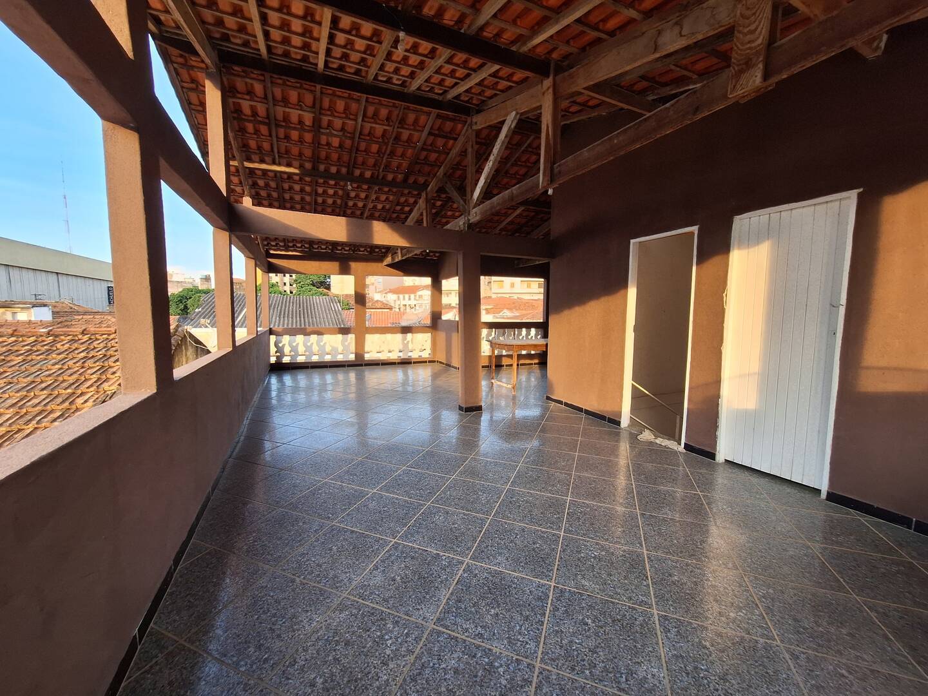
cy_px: 348
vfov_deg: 89.9
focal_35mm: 13
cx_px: 464
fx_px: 349
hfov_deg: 106.2
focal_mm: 1.74
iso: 40
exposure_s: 1/120
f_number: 2.2
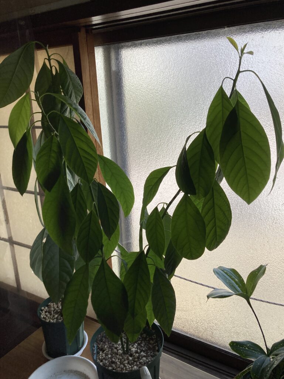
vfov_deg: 63.4
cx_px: 142
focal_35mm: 28
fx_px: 306
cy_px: 190
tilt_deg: -16.4
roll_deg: +2.2
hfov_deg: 49.7
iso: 20
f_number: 1.8
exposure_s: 1/358
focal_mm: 3.99
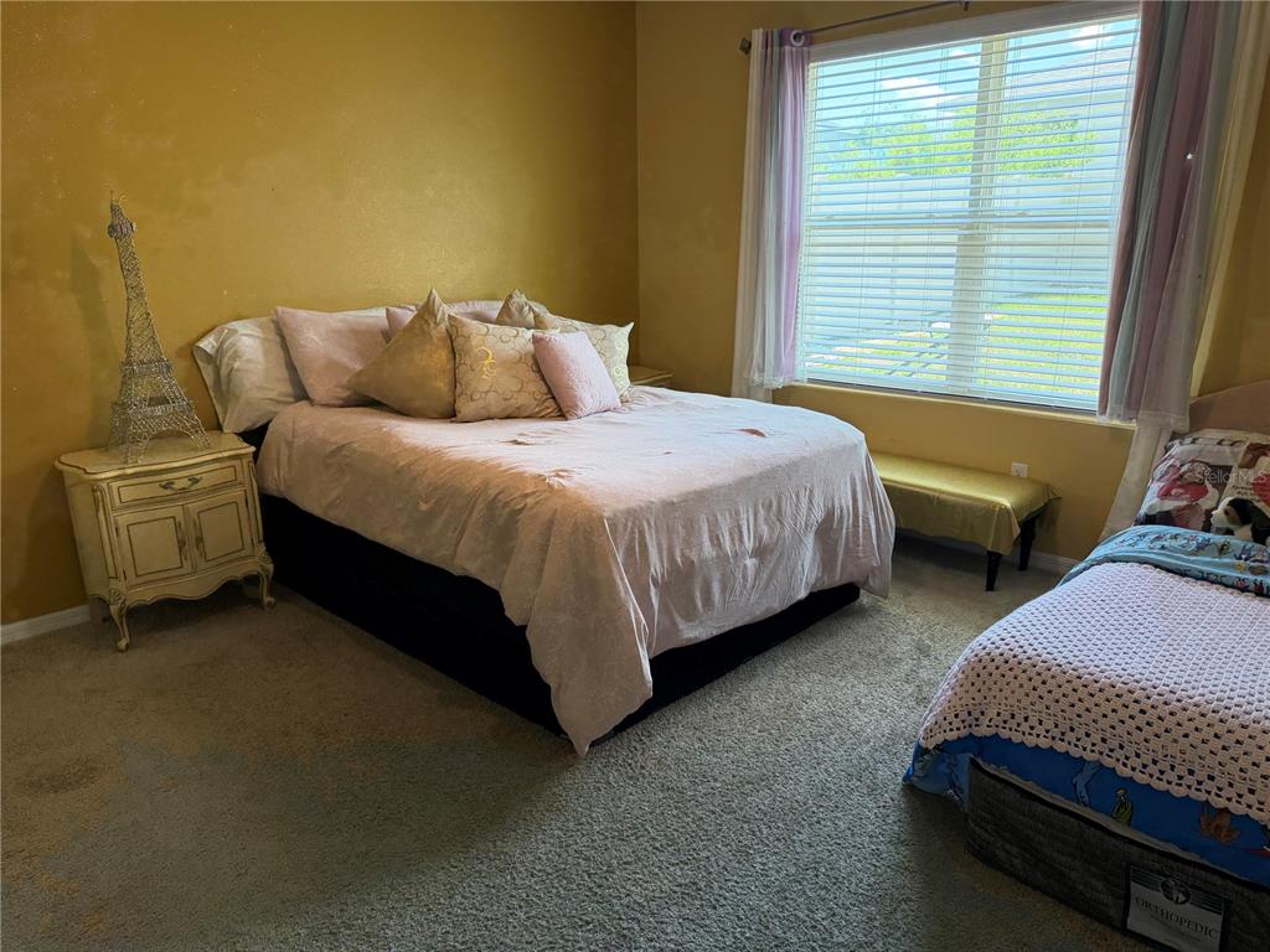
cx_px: 635
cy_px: 476
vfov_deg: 56.8
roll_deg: +0.3
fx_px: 881
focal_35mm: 24
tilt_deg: -15.2
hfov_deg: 71.6
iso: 200
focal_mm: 6.76
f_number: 1.78
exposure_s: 1/184
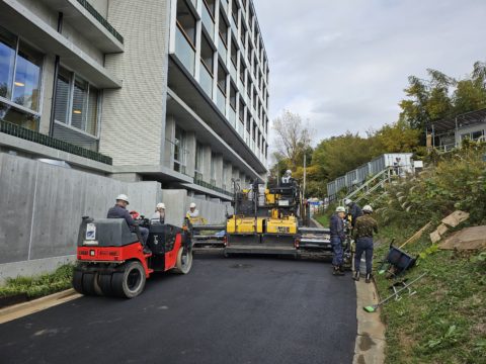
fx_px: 337
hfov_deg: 71.6
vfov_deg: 56.8
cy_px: 182
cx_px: 243
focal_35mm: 24
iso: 50
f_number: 1.8
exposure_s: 1/1941
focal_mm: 5
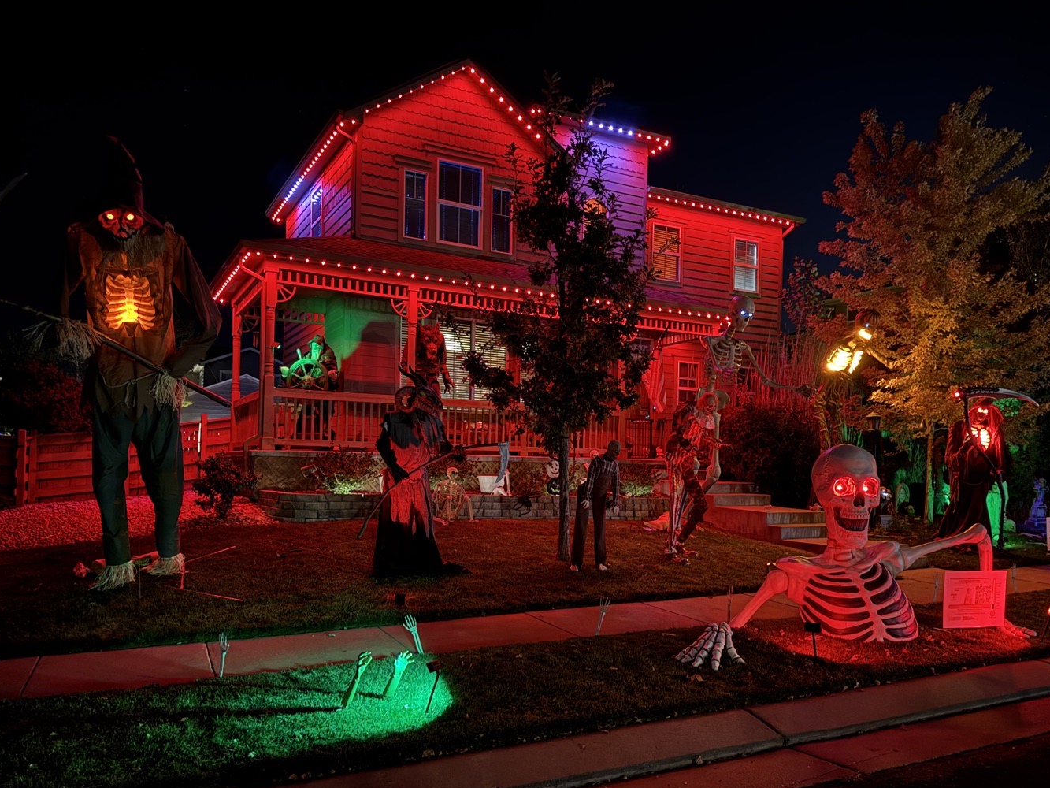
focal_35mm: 27
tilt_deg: +1.4
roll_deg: -0.7
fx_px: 819
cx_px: 554
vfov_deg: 51.2
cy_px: 441
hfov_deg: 65.3
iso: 2500
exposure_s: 1/5
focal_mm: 6.76
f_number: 1.78
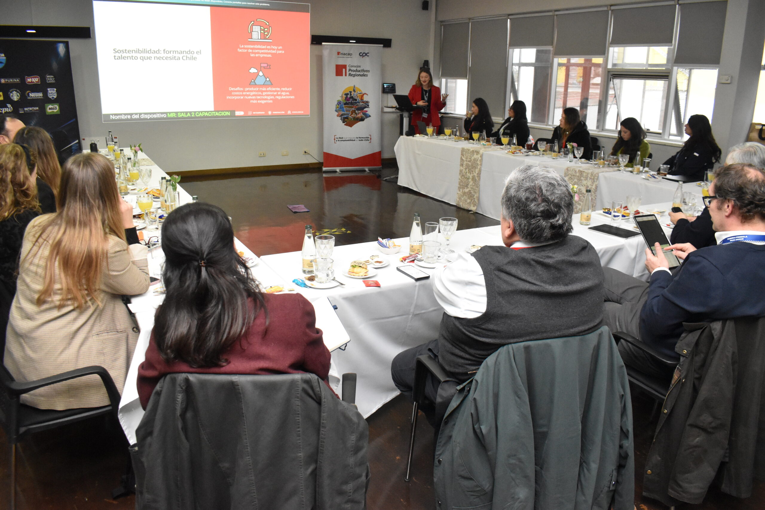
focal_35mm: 27
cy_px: 255
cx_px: 382
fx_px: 574
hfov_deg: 67.4
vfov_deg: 47.9
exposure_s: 1/100
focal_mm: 18
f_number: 4.5
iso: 4000
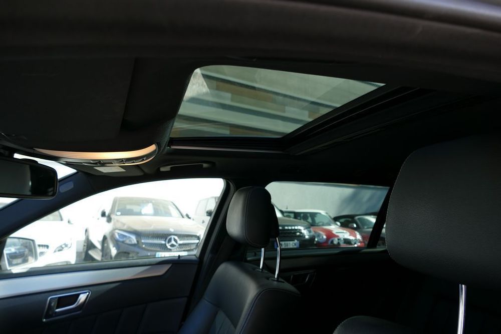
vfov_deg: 51.3
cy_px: 167
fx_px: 348
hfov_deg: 71.5
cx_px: 250
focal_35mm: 25
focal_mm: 9.12
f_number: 2.8
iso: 125
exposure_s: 1/200
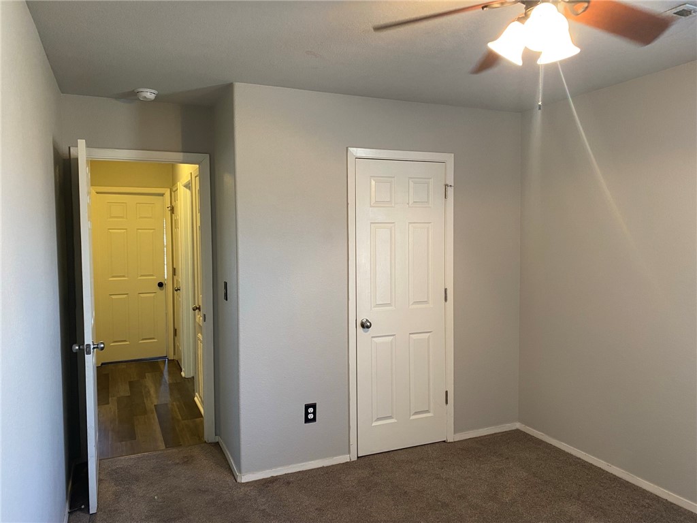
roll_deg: +0.7
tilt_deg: -2.8
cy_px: 262
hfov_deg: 67.3
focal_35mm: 26
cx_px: 348
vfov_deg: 53.1
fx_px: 524
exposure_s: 1/60
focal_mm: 4.25
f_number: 1.8
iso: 160
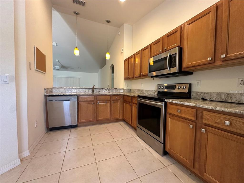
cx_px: 122
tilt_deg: -2.7
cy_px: 92
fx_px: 99
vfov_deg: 85.7
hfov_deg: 102.1
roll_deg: -0.9
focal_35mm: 14
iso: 250
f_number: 2.2
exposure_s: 1/60
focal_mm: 2.22
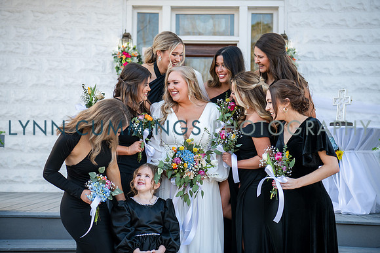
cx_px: 190
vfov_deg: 21.9
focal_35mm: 62
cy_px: 126
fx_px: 655
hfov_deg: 32.4
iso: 250
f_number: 3.5
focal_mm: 62
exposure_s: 1/250
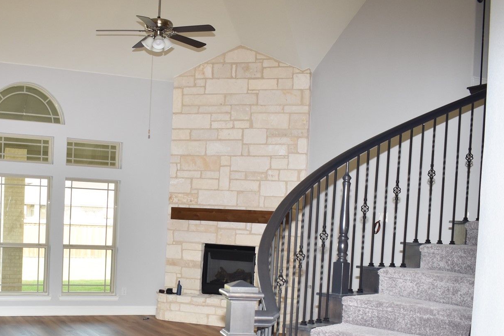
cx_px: 160
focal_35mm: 48
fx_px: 672
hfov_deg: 40.5
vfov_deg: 27.6
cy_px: 263
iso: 560
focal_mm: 18
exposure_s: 1/200
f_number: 5
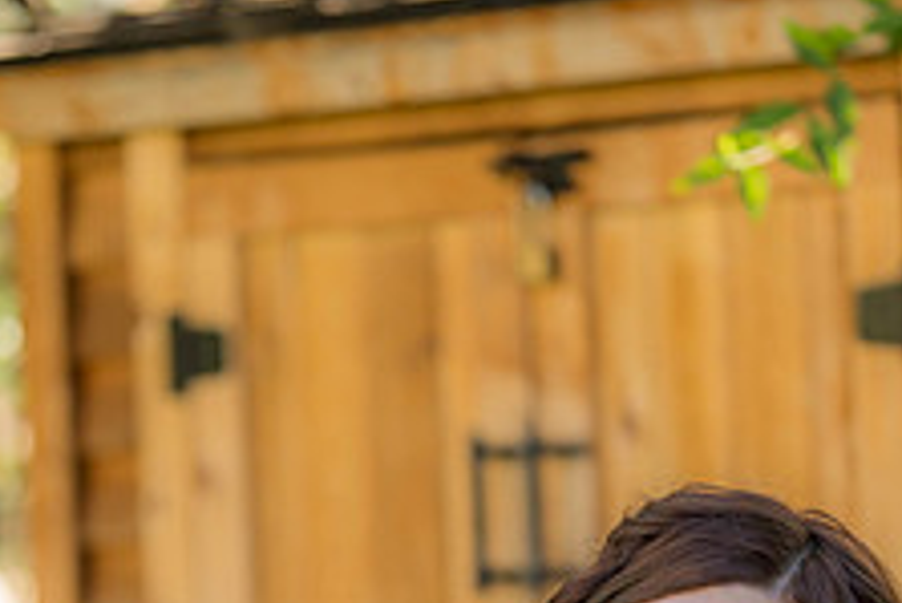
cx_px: 328
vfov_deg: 6.2
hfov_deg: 9.3
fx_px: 5541
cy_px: 637
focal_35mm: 221
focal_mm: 85
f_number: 1.8
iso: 100
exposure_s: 1/800
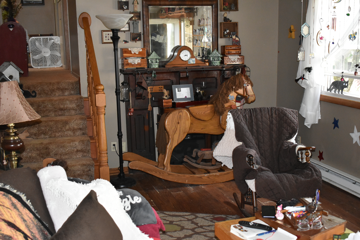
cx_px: 180
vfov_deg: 29.9
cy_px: 120
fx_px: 450
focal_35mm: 45
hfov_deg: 43.6
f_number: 4.2
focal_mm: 30
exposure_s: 1/200
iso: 3200
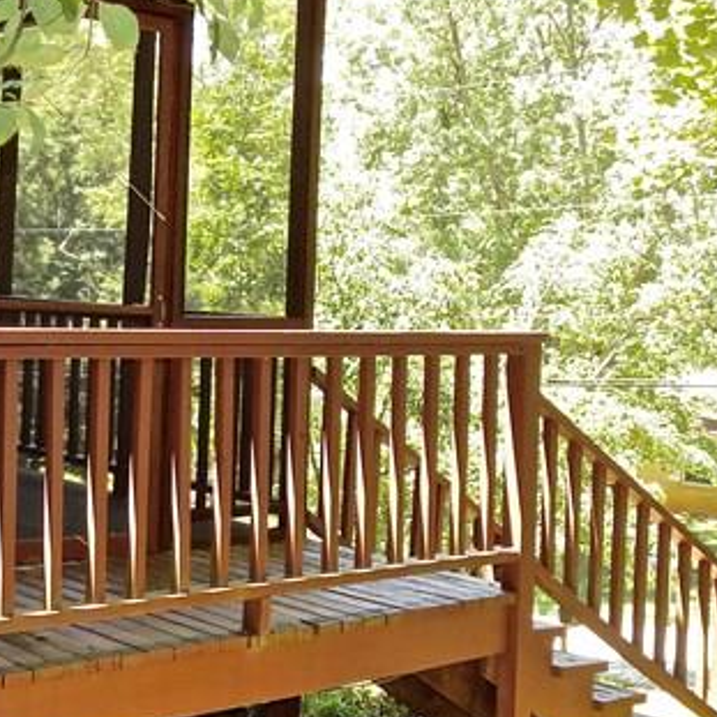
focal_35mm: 67
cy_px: 339
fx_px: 1570
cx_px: 265
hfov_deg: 25.6
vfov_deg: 25.7
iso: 125
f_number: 3
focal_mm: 4
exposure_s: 1/125
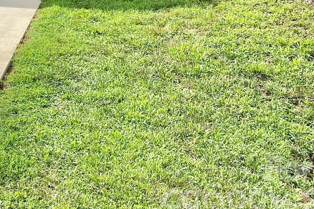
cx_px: -38
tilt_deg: +0.6
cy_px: -97
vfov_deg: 16.3
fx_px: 671
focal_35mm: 77
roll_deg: -1.3
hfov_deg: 24.4
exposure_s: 1/3497
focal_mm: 4.25
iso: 32
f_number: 1.8
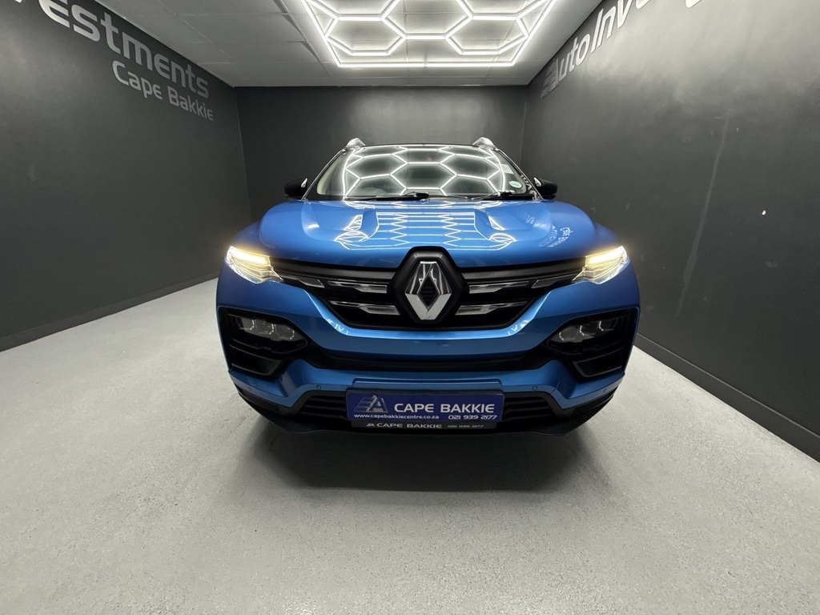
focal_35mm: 14
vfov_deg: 85.7
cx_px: 410
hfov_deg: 102.1
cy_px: 308
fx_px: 332
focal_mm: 2.22
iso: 100
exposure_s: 1/100
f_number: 2.2
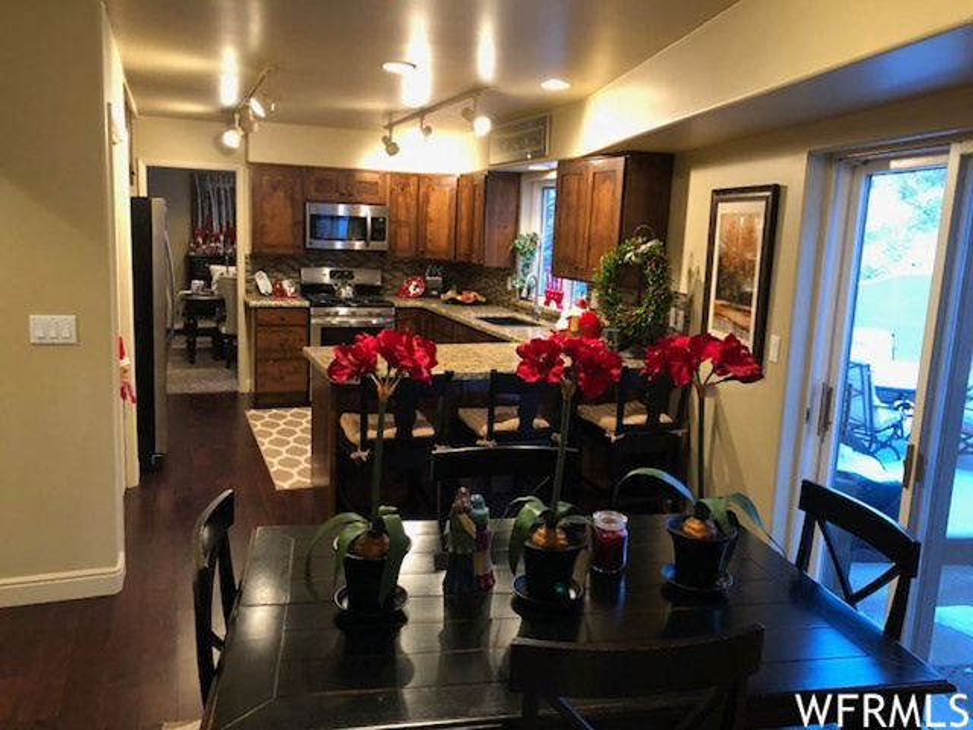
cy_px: 365
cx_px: 486
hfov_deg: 63.4
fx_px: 787
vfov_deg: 49.7
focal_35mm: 28
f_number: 1.8
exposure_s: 1/12
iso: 100
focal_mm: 3.99
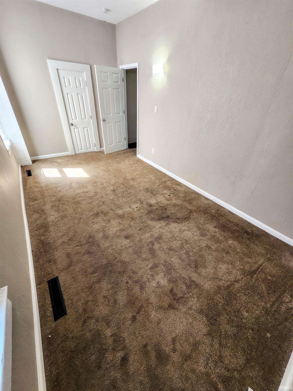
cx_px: 146
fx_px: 147
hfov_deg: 89.9
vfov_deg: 106.2
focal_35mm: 13
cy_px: 196
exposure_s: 1/60
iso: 320
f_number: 2.2
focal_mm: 1.74
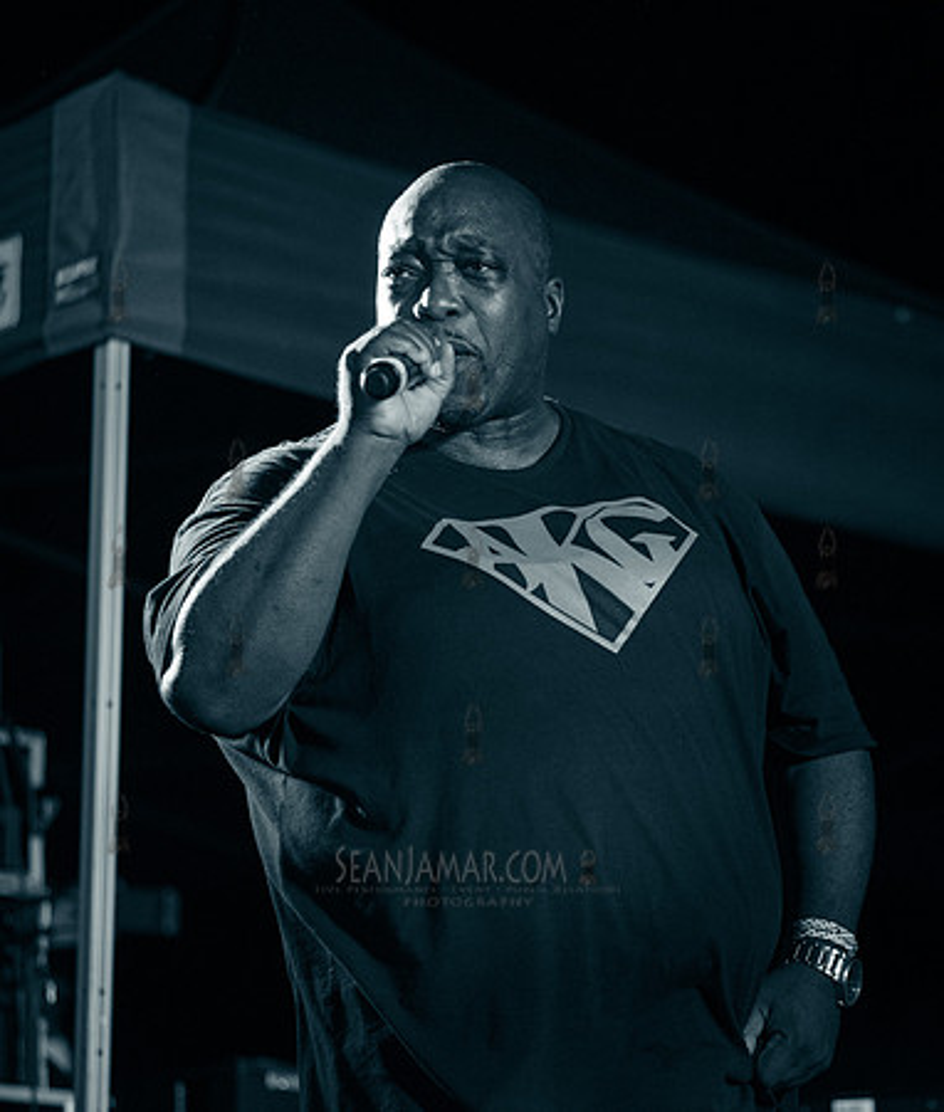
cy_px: 556
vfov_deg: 13.1
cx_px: 586
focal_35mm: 144
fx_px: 4861
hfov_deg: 11.1
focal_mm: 105
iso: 1600
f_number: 2.8
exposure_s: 1/1000
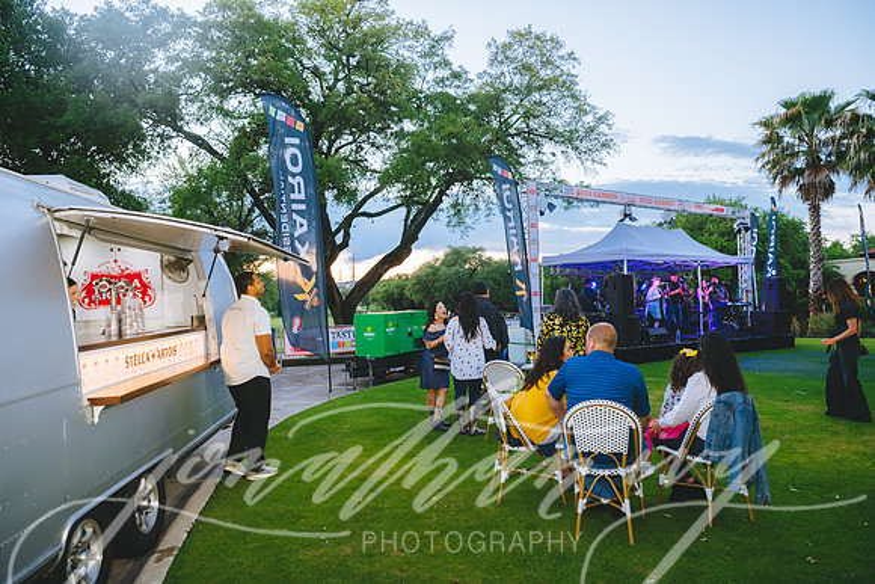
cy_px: 292
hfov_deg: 73.7
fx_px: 583
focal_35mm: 24
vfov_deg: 53.2
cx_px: 438
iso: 800
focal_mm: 24
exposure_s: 1/100
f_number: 3.5
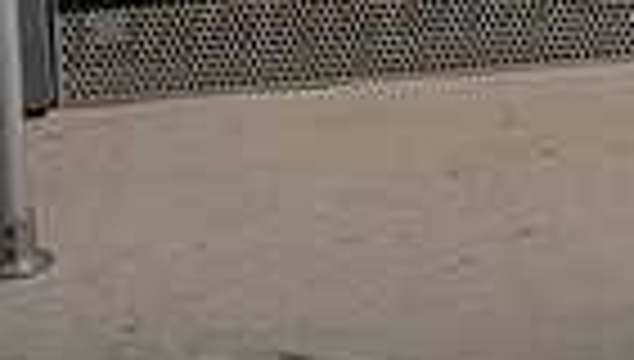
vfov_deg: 7.4
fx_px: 2527
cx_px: 594
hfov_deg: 14.1
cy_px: -616
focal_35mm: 150
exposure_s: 1/250
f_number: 8
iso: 250
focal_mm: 45
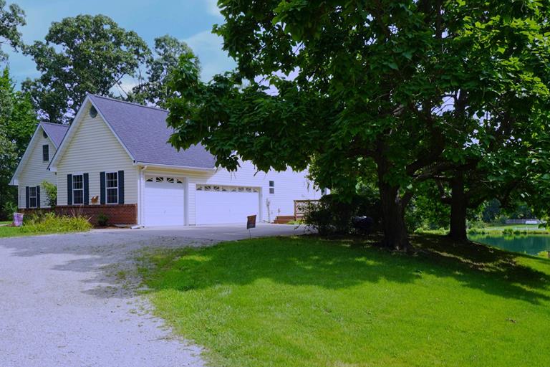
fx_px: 489
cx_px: 309
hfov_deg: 58.5
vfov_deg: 41.0
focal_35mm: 32
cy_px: 209
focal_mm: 16
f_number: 7.1
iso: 100
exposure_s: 1/100
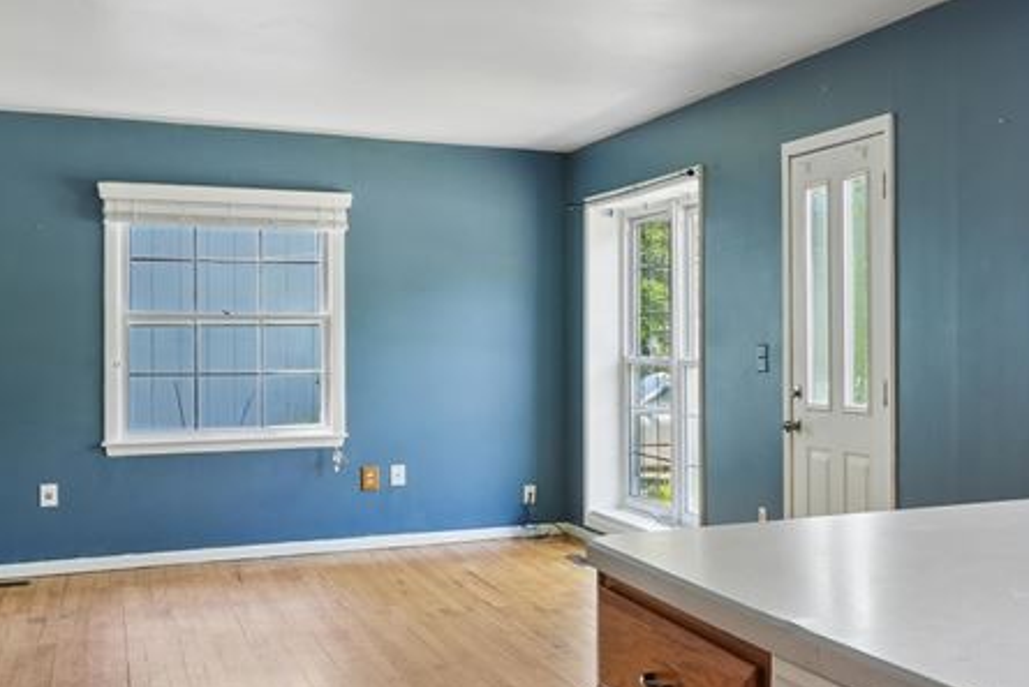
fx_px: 1315
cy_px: 279
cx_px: 1091
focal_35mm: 46
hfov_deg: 37.0
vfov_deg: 29.2
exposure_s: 1/30
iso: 500
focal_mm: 16
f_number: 9
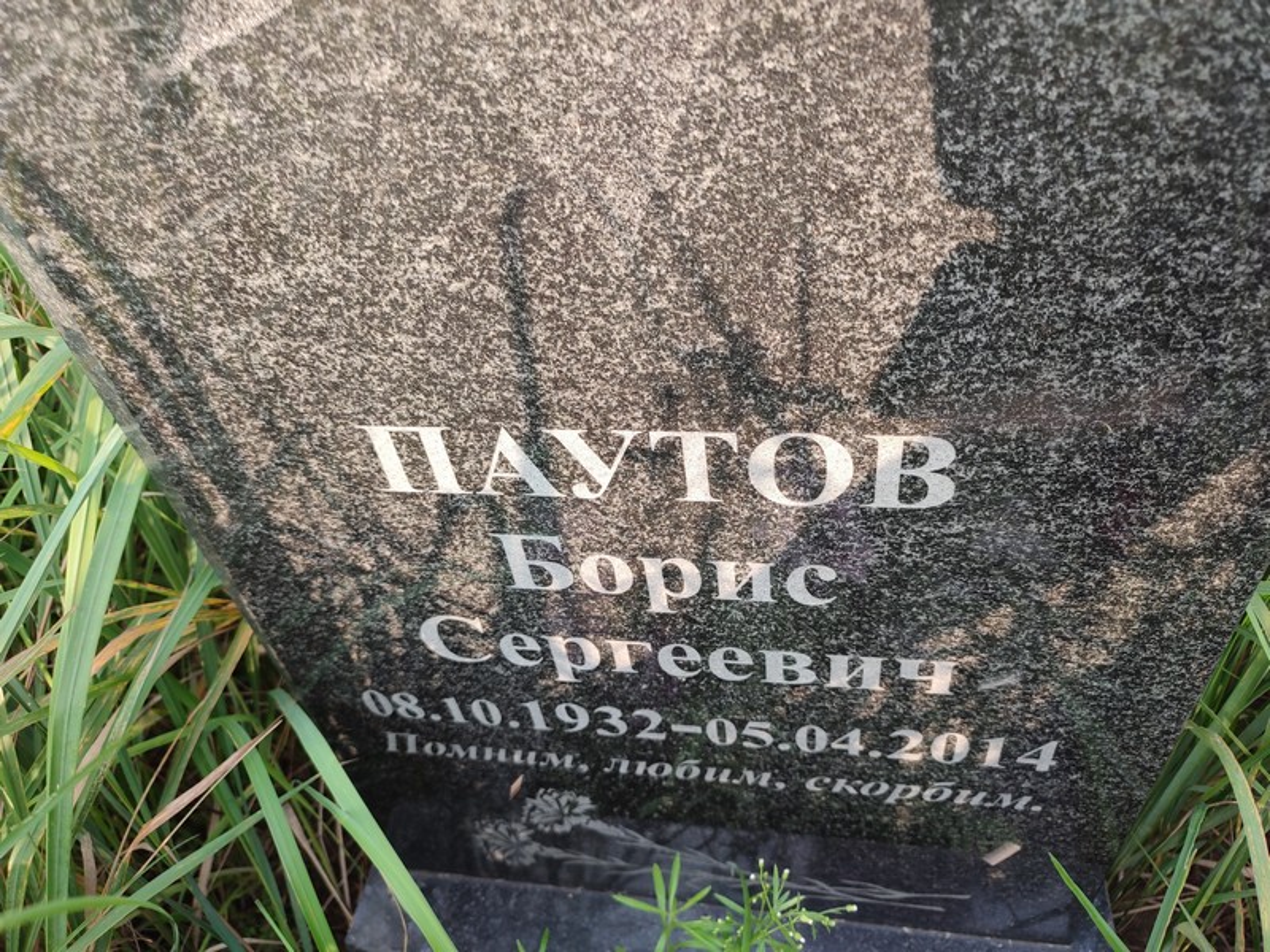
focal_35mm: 25
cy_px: 476
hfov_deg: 69.4
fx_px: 917
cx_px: 635
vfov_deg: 54.9
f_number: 1.9
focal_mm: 6.04
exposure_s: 1/50
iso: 57
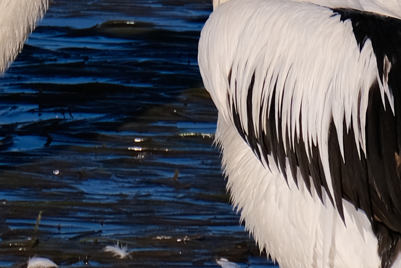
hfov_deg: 1.7
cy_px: -79
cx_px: 100
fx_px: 13334
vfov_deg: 1.1
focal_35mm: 1197
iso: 320
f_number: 6
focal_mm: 143.9
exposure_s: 1/1400
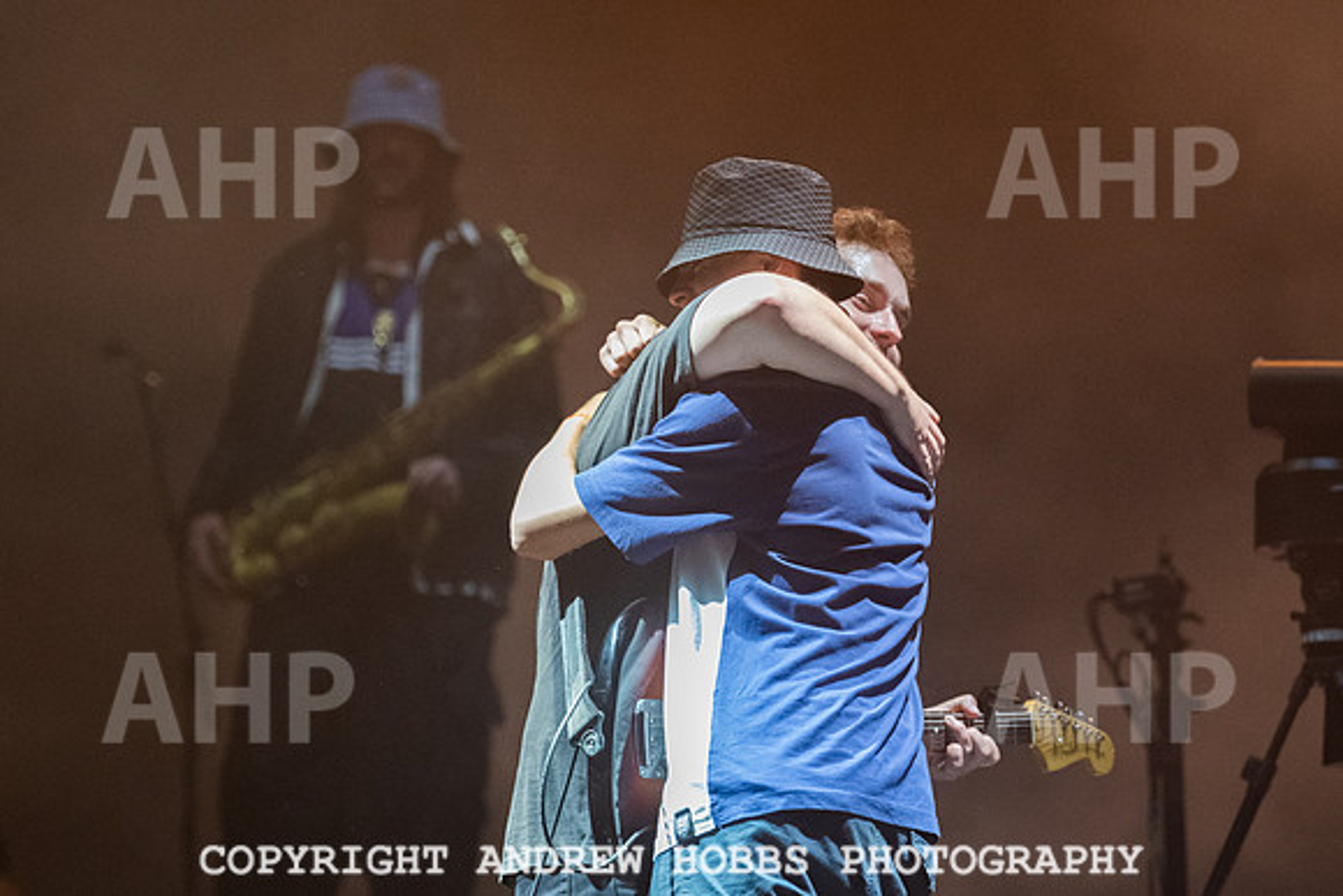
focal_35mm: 228
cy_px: 429
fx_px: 8520
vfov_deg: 6.0
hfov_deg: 9.0
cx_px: 645
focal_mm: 150
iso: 4000
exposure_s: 1/250
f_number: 2.8
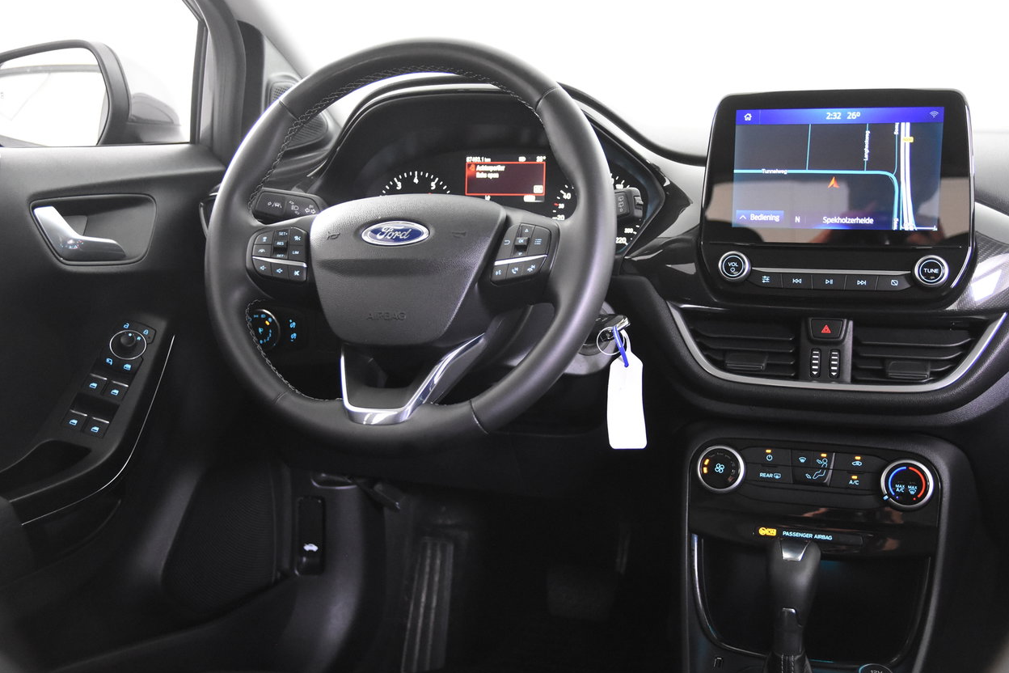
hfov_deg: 48.5
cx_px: 517
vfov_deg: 33.4
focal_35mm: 40
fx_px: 1121
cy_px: 335
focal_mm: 26
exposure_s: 1/40
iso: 4500
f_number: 3.2
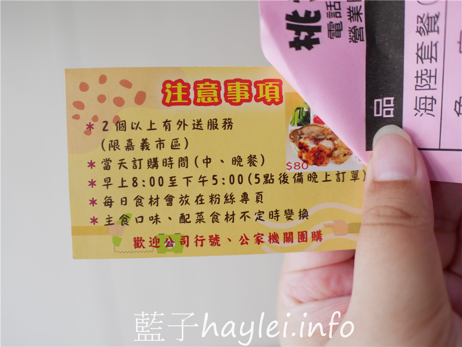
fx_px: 400
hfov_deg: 60.0
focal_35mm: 30
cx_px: 231
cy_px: 174
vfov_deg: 46.8
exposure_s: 1/125
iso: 200
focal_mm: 15
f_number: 2
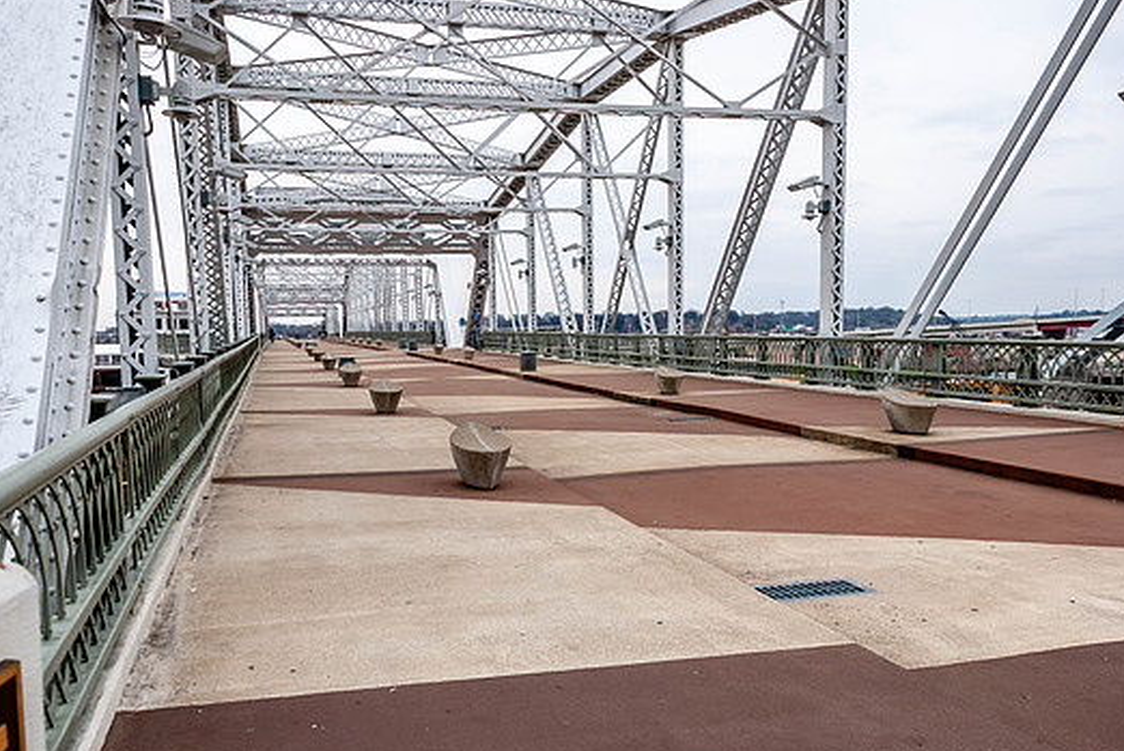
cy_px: 405
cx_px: 519
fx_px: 937
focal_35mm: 30
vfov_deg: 43.7
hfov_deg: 61.8
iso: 100
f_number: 5.6
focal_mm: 18
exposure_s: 1/125
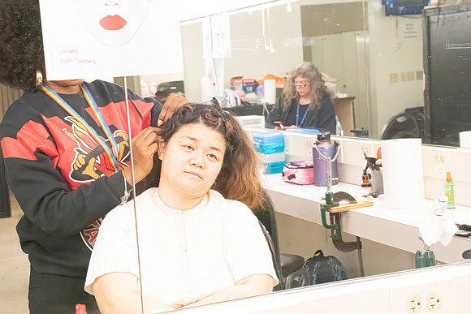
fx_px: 916
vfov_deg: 19.5
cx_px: 236
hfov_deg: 28.8
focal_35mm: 70
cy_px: 157
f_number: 9
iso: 16000
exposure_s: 1/500
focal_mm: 70
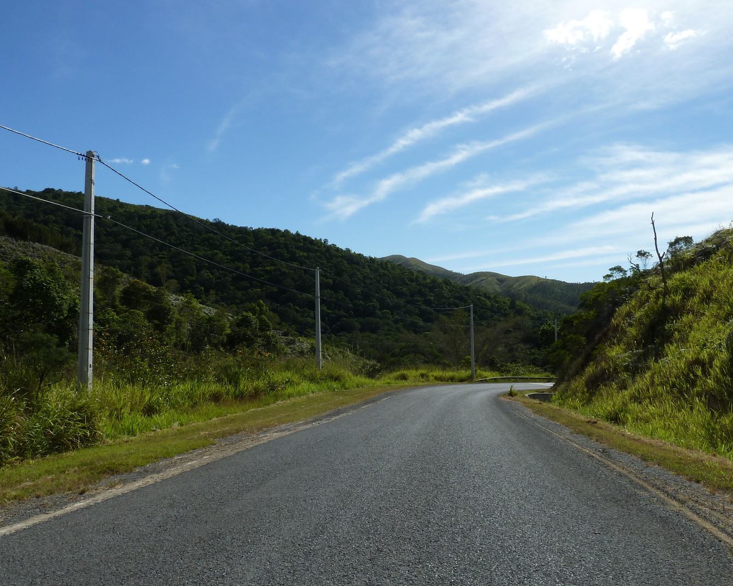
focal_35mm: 29
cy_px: 286
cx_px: 393
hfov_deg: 60.4
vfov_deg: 50.0
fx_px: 629
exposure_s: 1/500
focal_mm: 4.1
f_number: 5.6
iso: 80
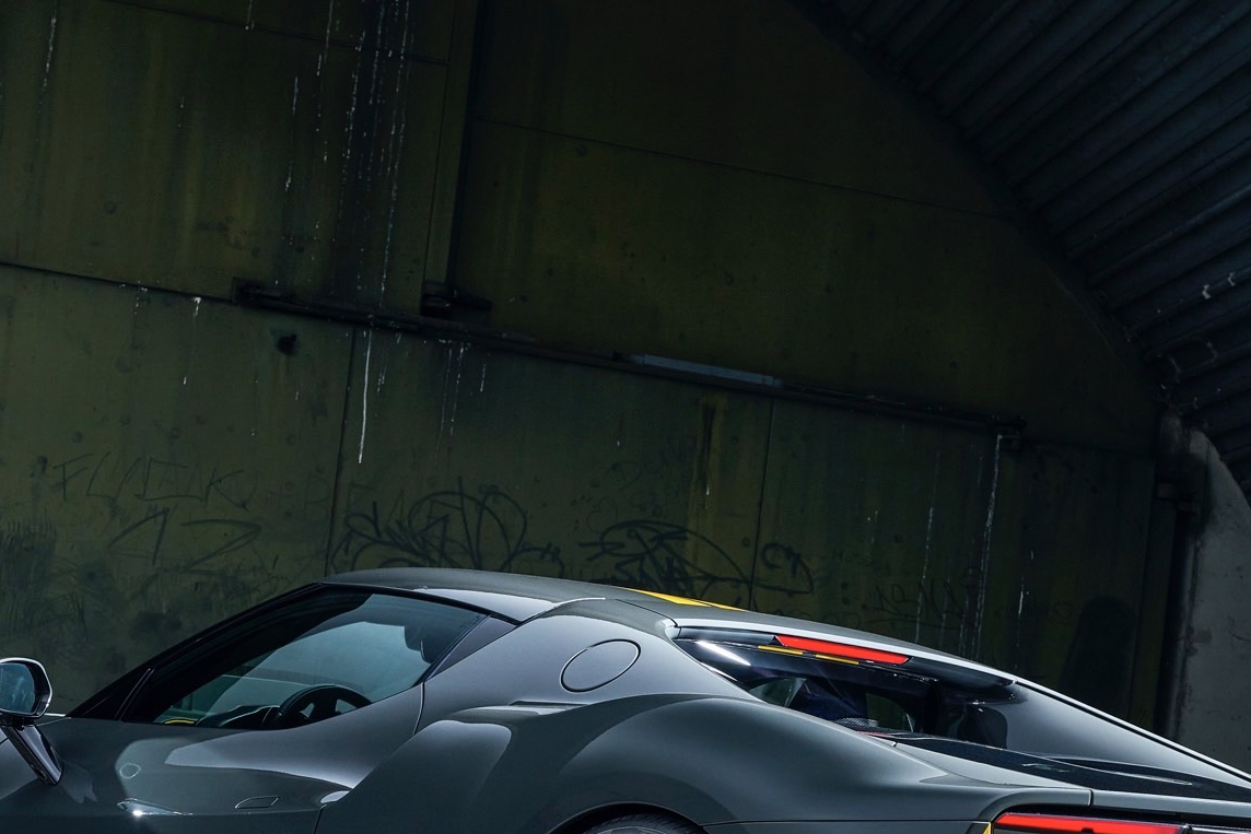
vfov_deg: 13.8
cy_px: 777
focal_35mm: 98
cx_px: 587
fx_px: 3398
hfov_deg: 20.9
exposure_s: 1/200
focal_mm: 37.3
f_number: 7.1
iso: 250
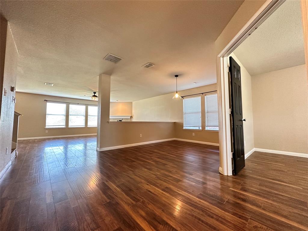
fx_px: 125
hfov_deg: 102.1
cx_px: 154
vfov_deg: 85.7
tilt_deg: +2.8
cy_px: 116
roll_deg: -0.3
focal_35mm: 14
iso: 400
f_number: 2.2
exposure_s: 1/60
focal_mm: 2.22
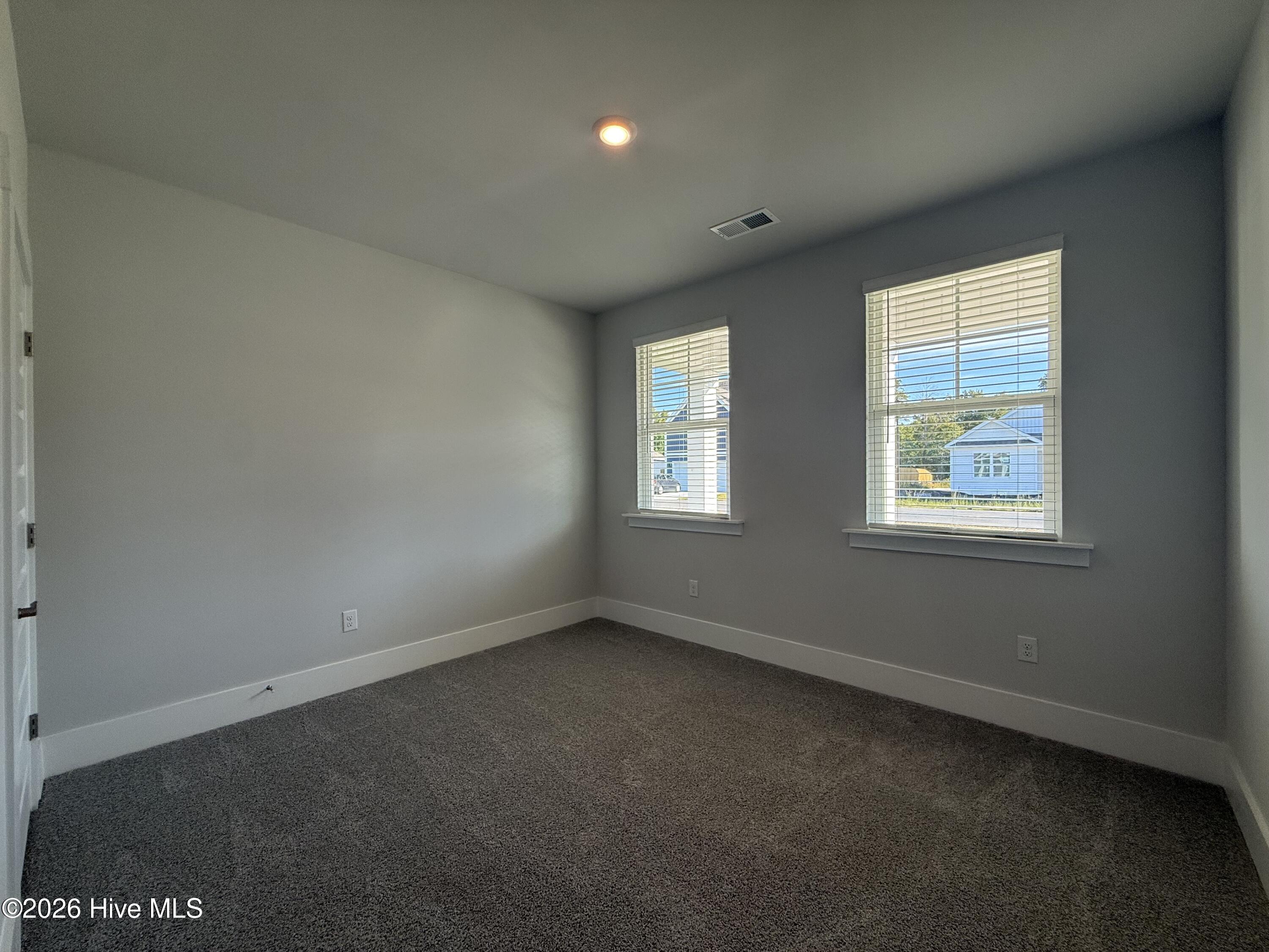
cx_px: 634
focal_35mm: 14
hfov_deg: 102.1
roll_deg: +0.1
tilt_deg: +1.0
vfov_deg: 85.7
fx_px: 513
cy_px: 476
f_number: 2.2
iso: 64
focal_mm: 2.22
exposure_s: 1/140
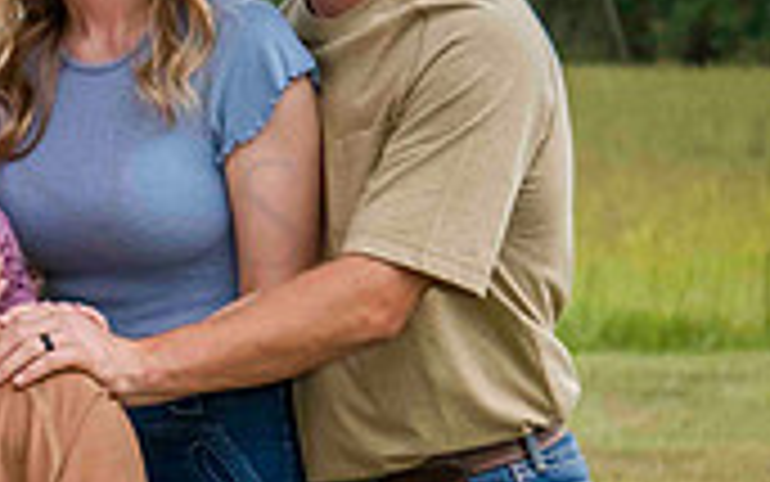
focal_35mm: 268
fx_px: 5626
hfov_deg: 7.7
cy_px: 365
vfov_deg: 4.9
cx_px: -399
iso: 400
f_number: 4.5
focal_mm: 70
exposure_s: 1/640
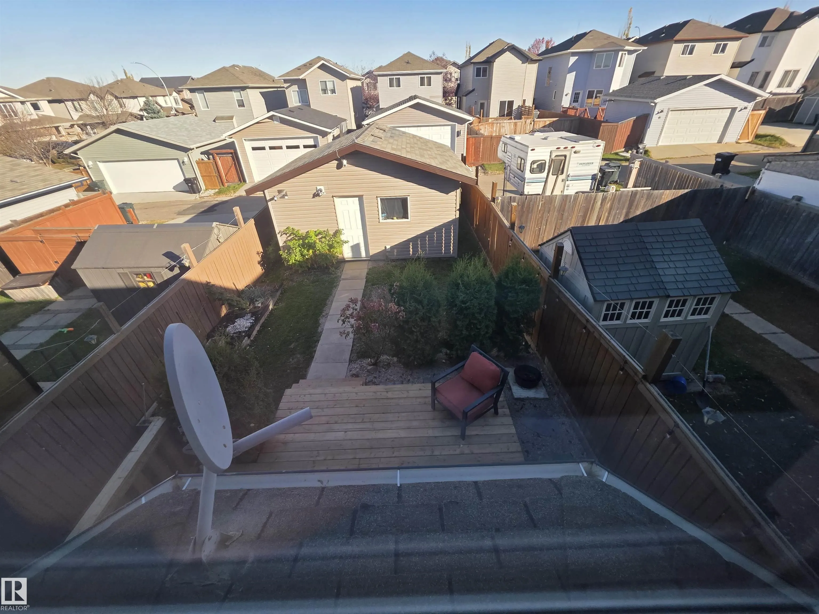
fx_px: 308
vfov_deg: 89.9
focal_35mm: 13
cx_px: 410
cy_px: 307
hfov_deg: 106.2
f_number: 1.9
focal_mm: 2.2
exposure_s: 1/2000
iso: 125
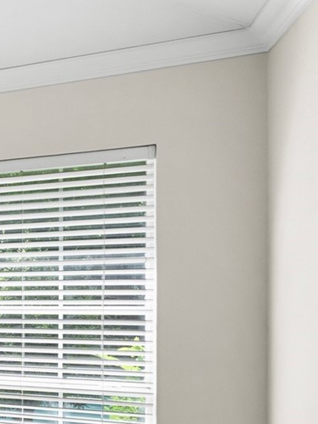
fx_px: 649
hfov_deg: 12.6
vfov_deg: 35.2
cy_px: 332
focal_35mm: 53
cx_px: -566
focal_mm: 13
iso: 250
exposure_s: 1/3
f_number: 8
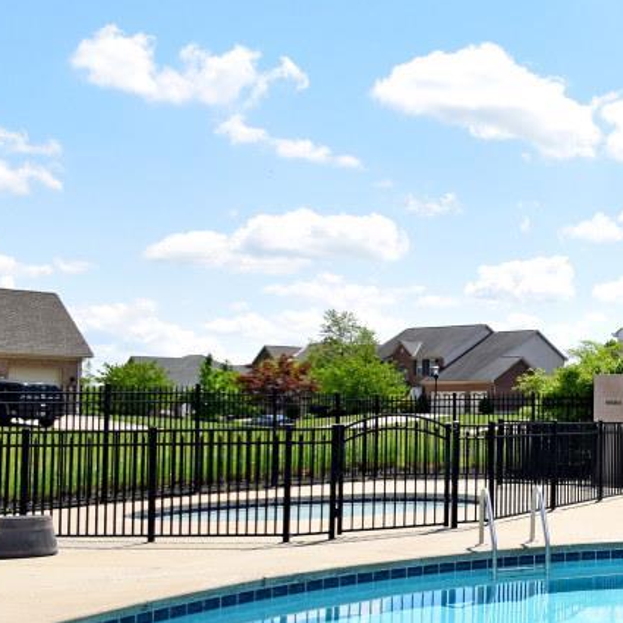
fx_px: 916
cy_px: 303
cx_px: 941
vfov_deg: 37.5
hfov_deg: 26.6
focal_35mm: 45
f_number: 11
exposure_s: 1/500
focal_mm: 10
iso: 200
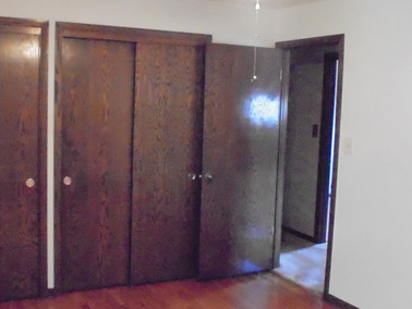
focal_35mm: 44
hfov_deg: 42.9
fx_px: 524
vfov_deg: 32.9
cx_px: 183
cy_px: 154
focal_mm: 4.6
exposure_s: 1/40
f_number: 3.5
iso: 1600
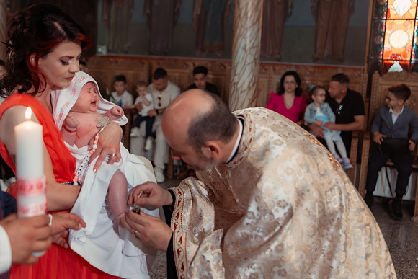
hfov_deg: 45.7
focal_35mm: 42
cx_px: 171
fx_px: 493
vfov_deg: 31.5
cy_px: 122
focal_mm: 35
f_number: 2.5
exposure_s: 1/200
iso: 1600
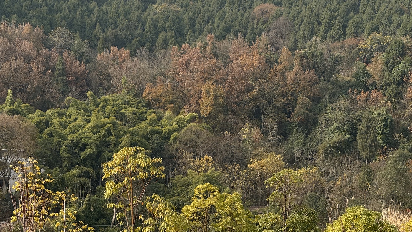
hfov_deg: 18.9
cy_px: 261
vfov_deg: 10.6
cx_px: 206
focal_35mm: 113
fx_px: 1234
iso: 25
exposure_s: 1/402
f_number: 2.8
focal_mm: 9
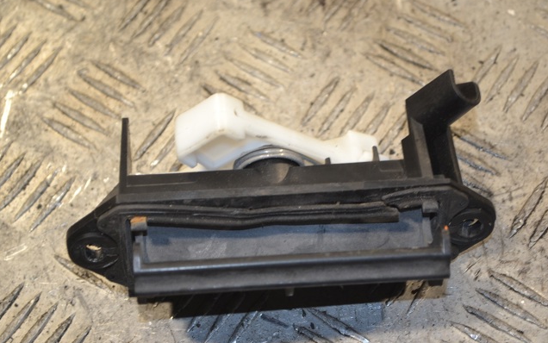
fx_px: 1263
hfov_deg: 24.5
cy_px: 172
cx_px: 275
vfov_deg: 15.5
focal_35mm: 85
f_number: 5.6
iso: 400
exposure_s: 1/60
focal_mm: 55
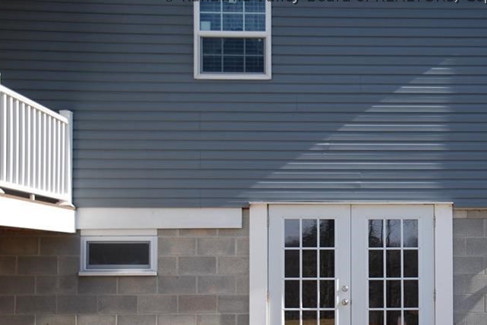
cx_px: 383
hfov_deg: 32.6
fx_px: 809
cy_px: 242
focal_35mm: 60
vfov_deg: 22.5
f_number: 3.2
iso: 100
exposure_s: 1/800
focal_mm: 25
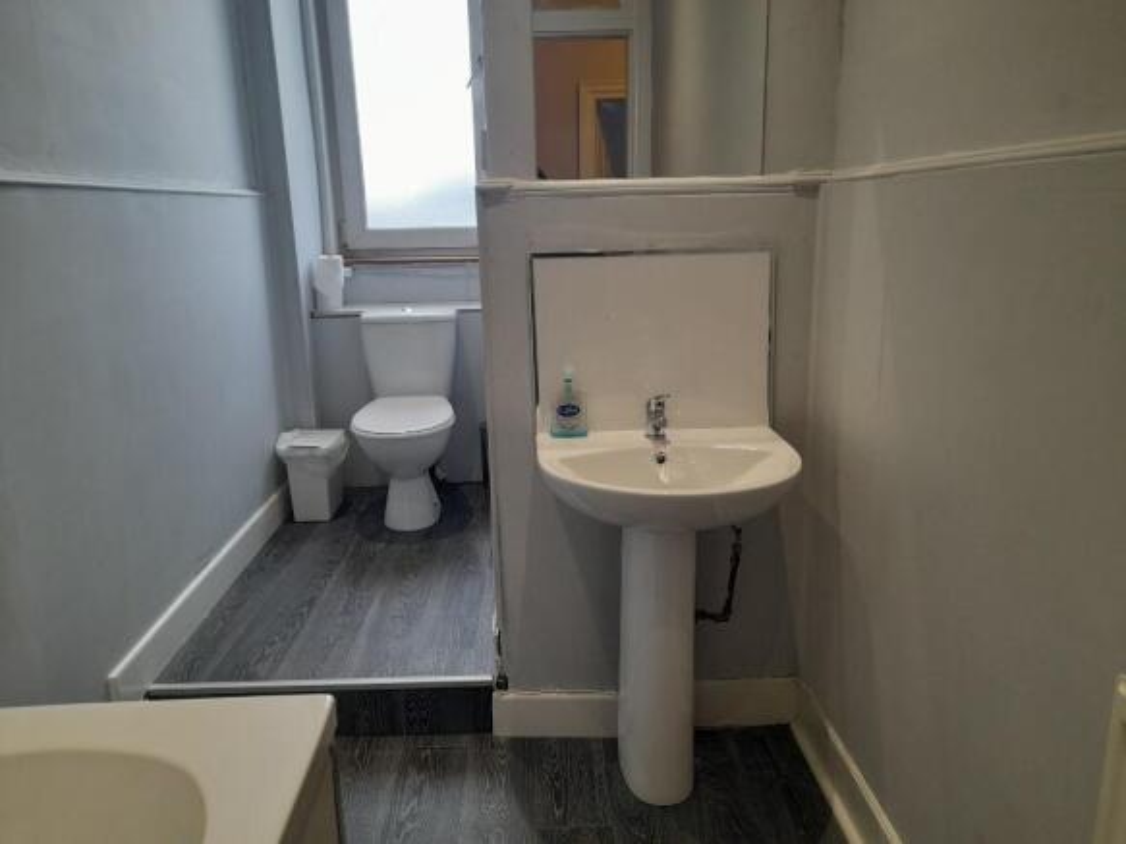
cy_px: 422
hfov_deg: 69.4
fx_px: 813
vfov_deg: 54.9
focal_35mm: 25
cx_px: 563
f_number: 2
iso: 125
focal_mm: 4.6
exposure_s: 1/50
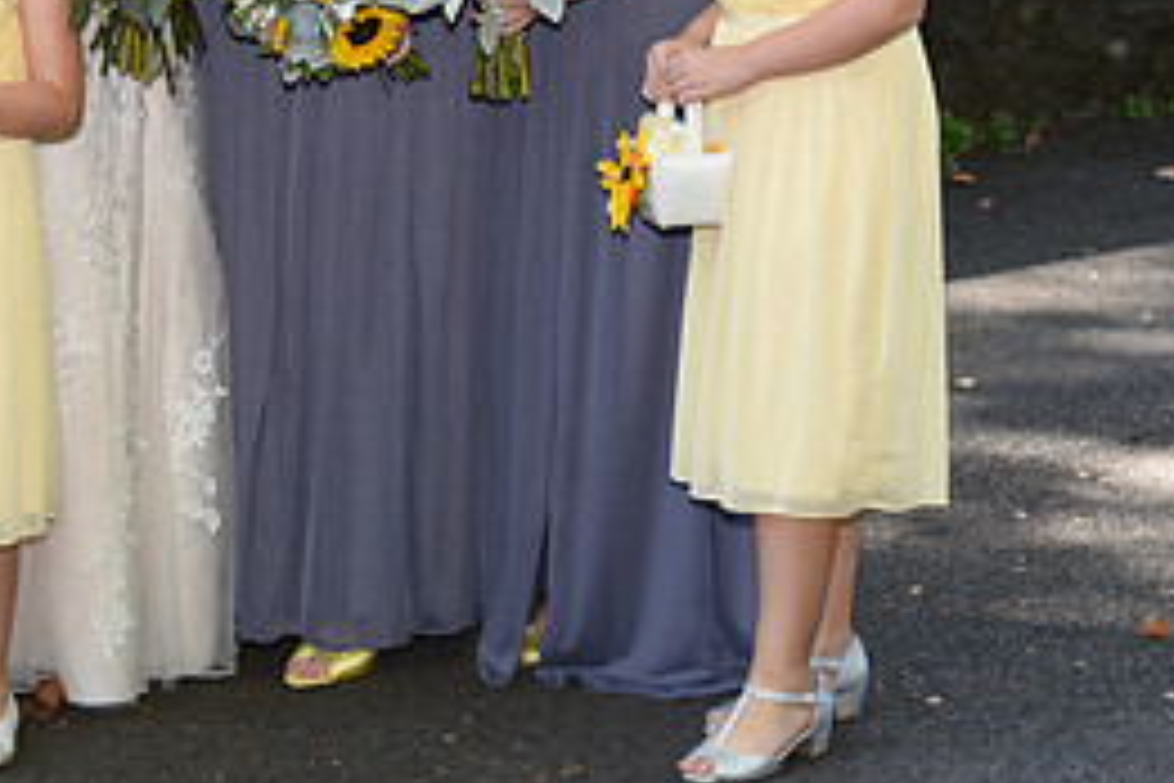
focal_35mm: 122
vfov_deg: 11.1
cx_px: 99
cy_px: 16
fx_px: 3978
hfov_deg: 16.5
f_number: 5
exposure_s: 1/200
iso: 640
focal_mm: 55
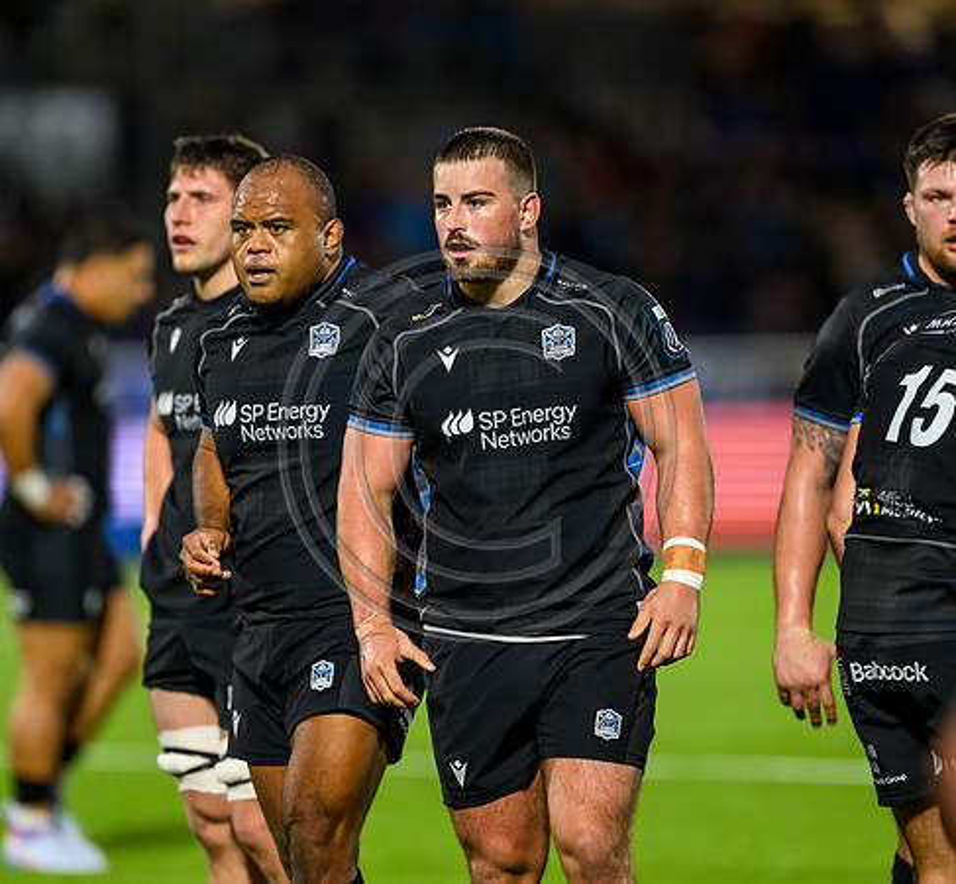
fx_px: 14736
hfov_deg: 3.7
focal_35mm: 490
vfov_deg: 3.4
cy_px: 441
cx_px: 538
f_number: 3.2
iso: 4000
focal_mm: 400
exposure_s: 1/1600
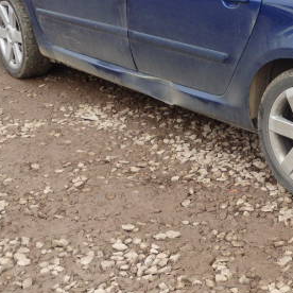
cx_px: 300
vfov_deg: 22.0
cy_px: 68
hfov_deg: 21.3
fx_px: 747
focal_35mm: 78
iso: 250
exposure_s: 1/40
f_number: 4.6
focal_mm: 6.8
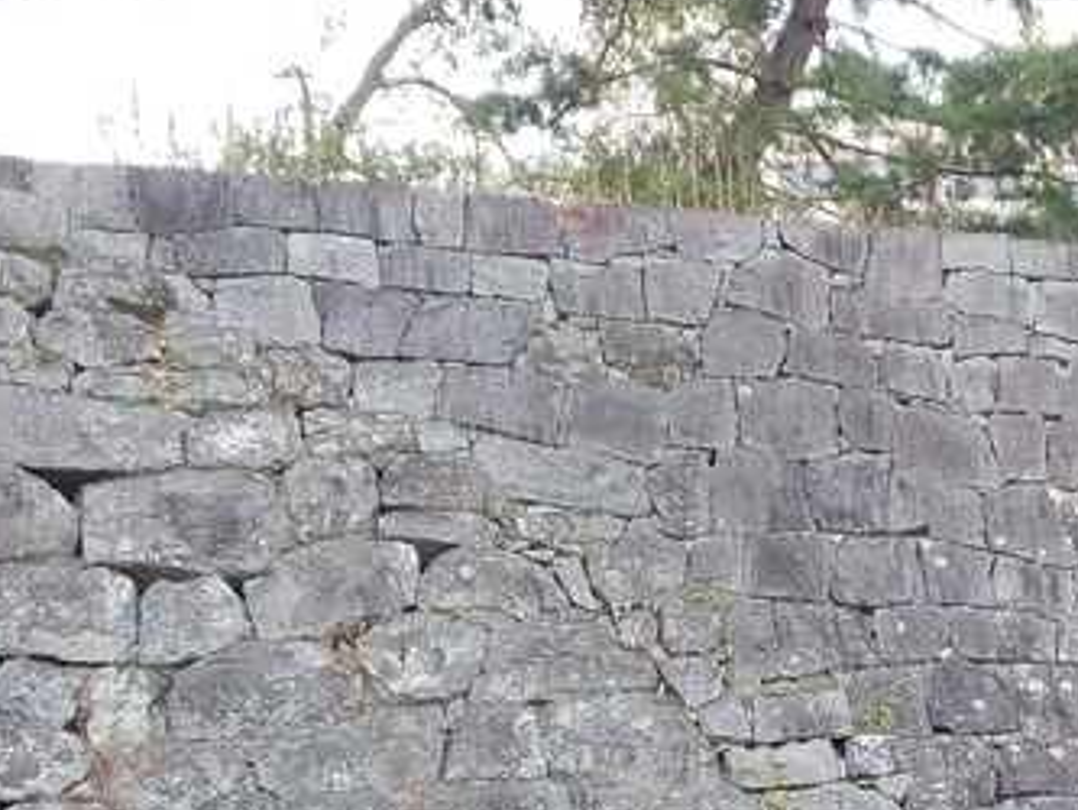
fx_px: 1495
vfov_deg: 28.8
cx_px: 942
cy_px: 765
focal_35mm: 48
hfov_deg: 37.4
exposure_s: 1/50
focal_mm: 3.45
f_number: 1.94
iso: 55
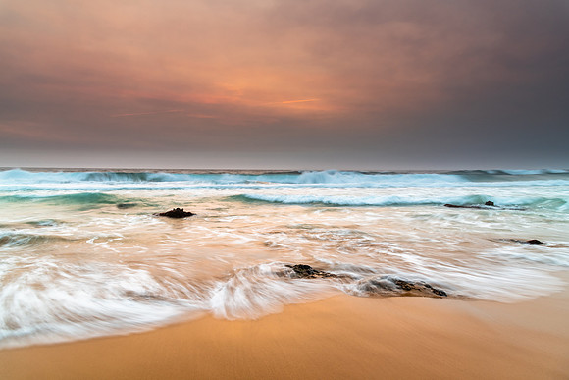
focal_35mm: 24
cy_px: 190
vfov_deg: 52.4
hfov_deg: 72.8
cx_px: 284
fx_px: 386
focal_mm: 24
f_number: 8
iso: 250
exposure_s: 1/2
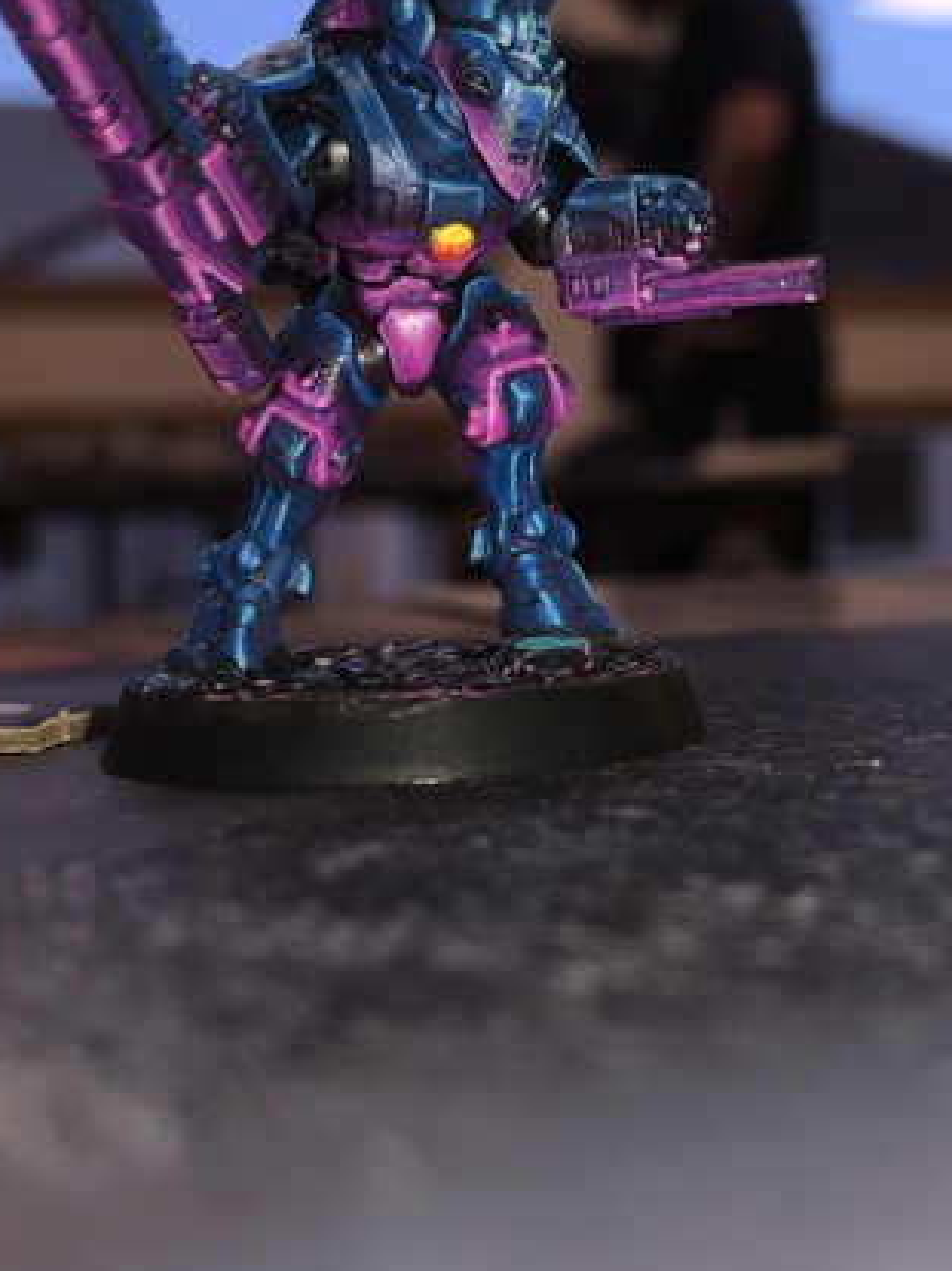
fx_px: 1981
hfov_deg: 26.6
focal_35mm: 54
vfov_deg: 35.5
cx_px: 744
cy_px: 530
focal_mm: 3.99
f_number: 1.8
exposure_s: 1/43
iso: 20
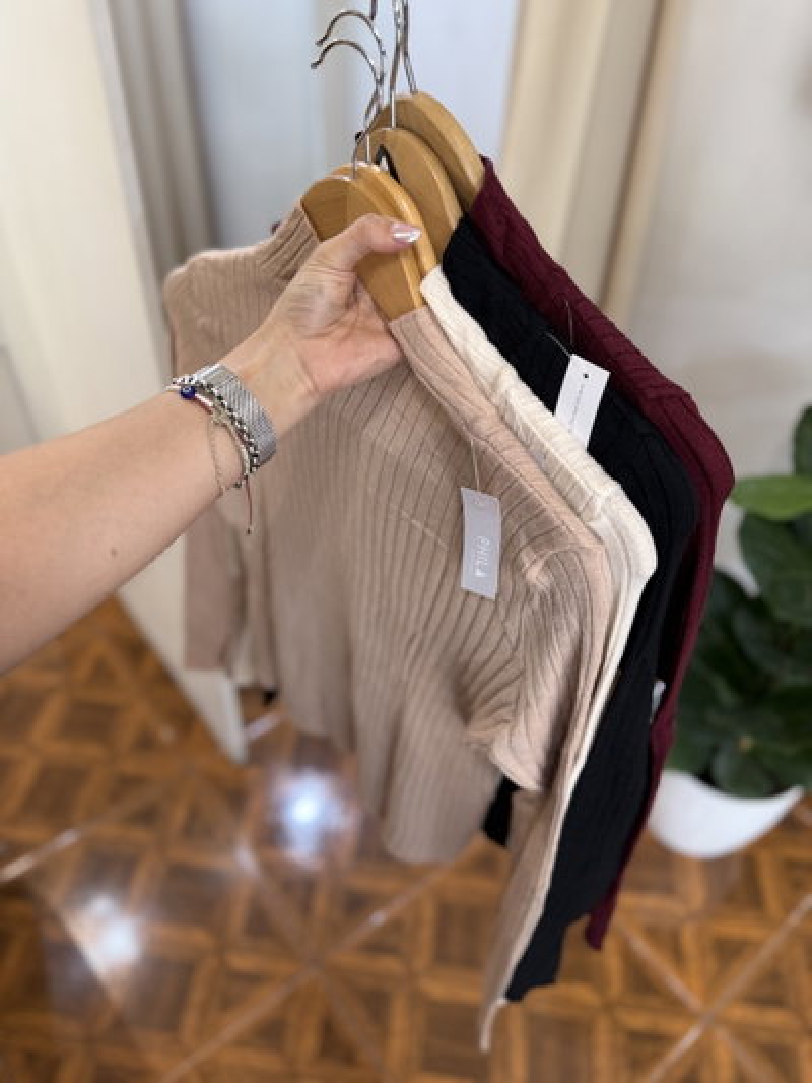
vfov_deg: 71.6
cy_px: 542
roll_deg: -3.9
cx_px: 406
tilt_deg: -41.6
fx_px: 750
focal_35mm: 24
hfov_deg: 56.8
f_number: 1.78
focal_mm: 6.76
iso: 160
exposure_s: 1/121
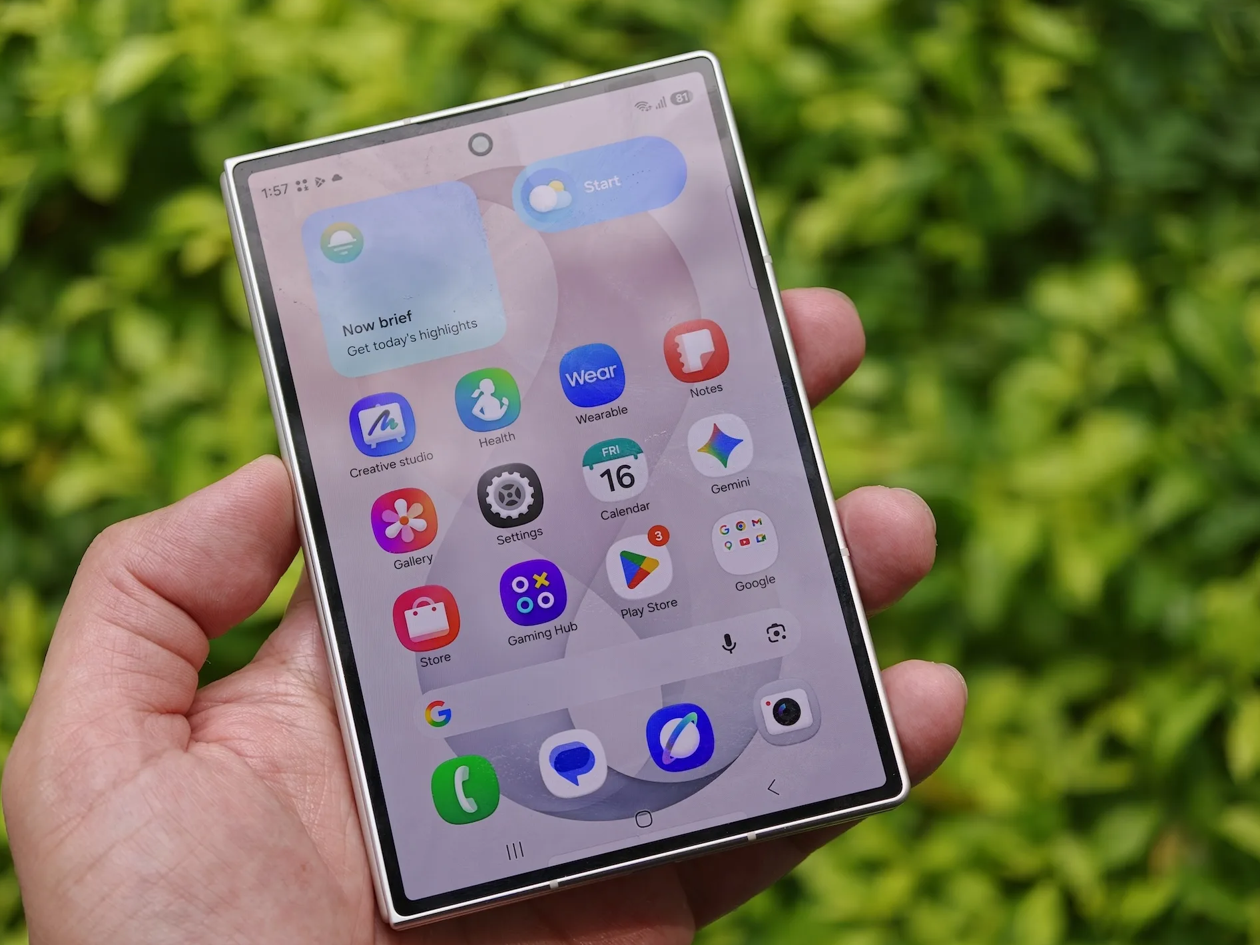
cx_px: 613
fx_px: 2694
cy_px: 465
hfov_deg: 26.3
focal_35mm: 74
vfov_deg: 19.9
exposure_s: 1/242
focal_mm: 20.1
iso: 50
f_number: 2.2
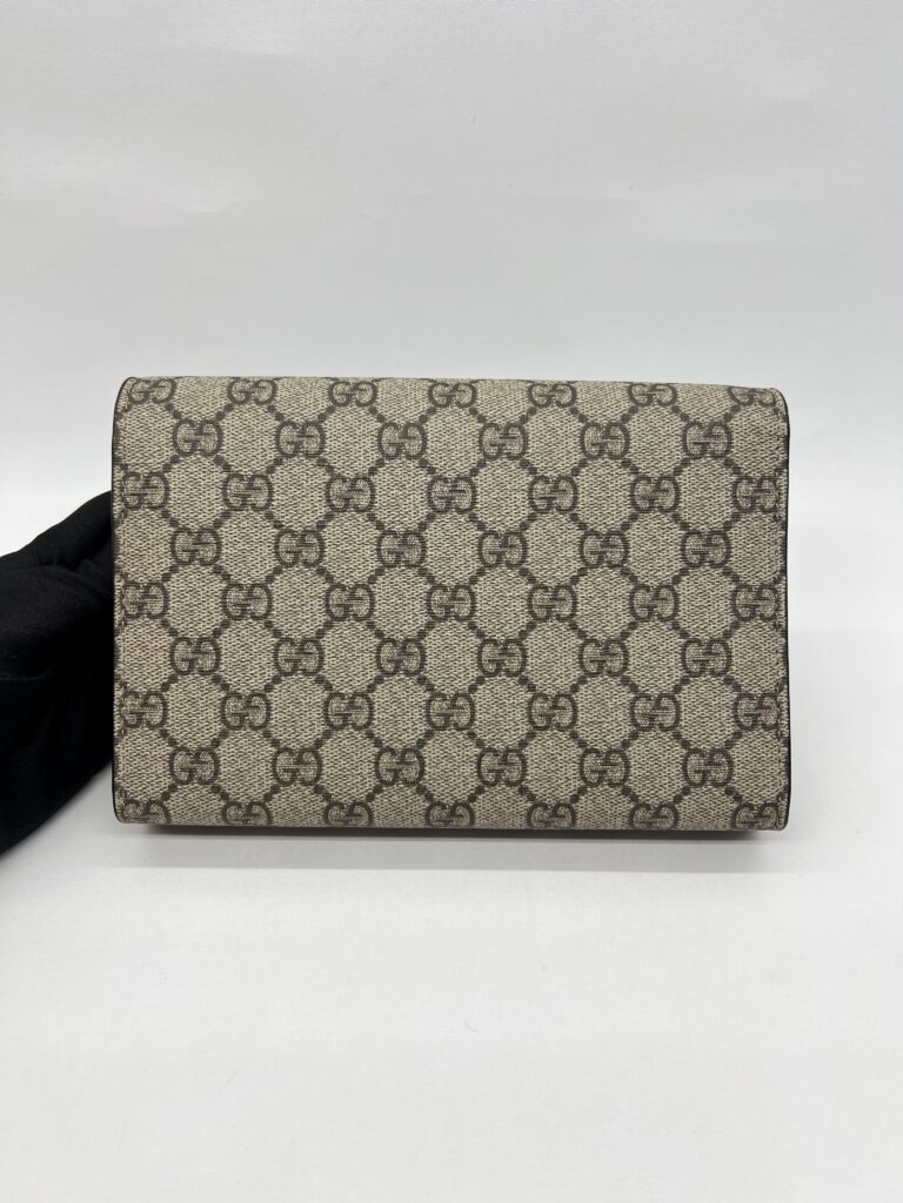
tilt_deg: -38.1
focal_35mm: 26
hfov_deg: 53.1
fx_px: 904
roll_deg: +0.2
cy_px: 602
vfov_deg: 67.3
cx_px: 452
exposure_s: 1/208
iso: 40
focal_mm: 5.7
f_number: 1.5
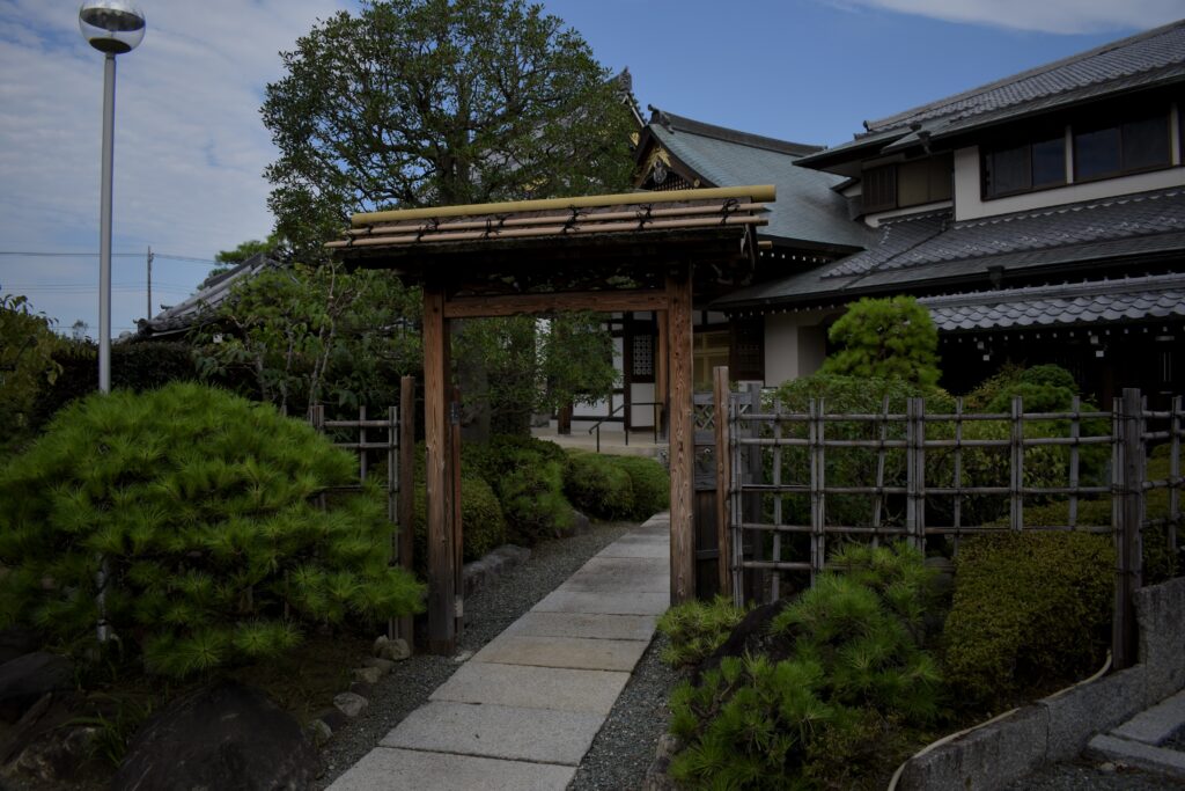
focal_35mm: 27
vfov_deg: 47.9
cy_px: 396
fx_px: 889
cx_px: 592
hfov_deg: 67.4
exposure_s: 1/1600
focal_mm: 18
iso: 100
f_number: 3.5
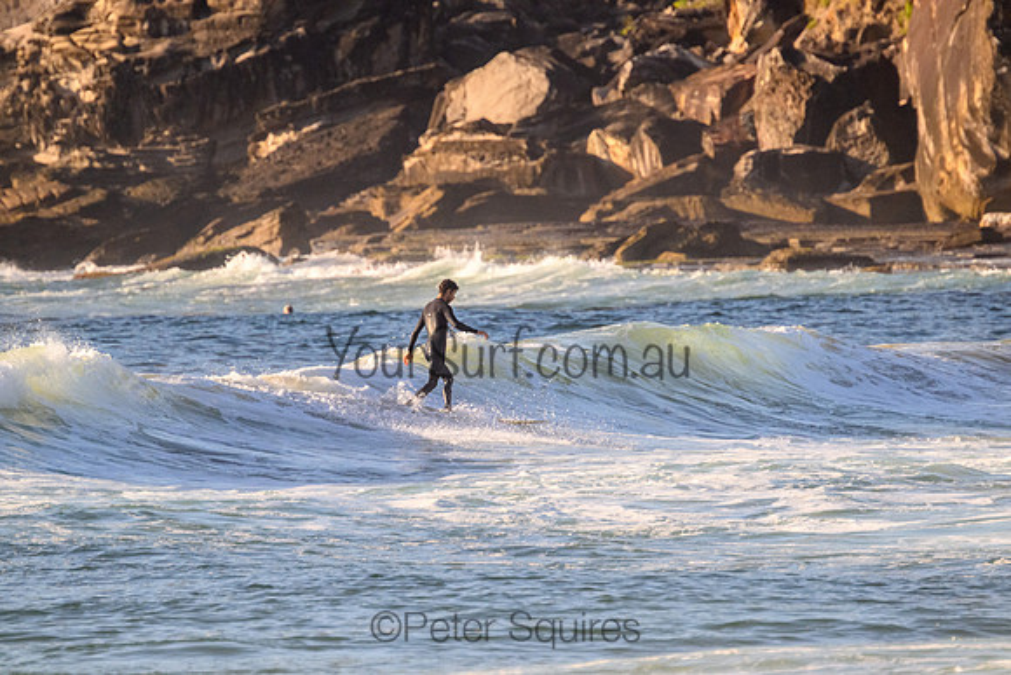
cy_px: 338
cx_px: 506
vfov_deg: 1.7
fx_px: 22471
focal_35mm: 800
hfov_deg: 2.6
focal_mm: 800
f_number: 11
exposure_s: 1/2000
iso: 2200
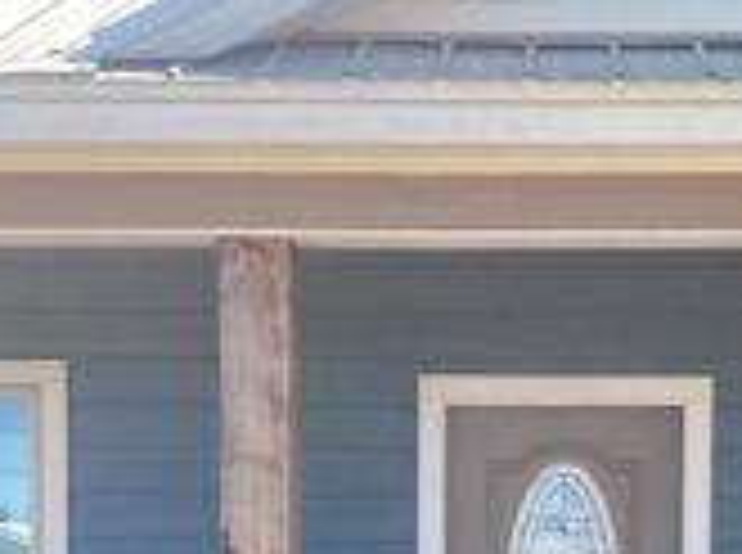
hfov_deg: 24.6
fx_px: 1690
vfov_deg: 17.9
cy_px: 624
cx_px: 495
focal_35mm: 79
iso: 32
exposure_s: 1/669
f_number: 1.8
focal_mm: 4.25
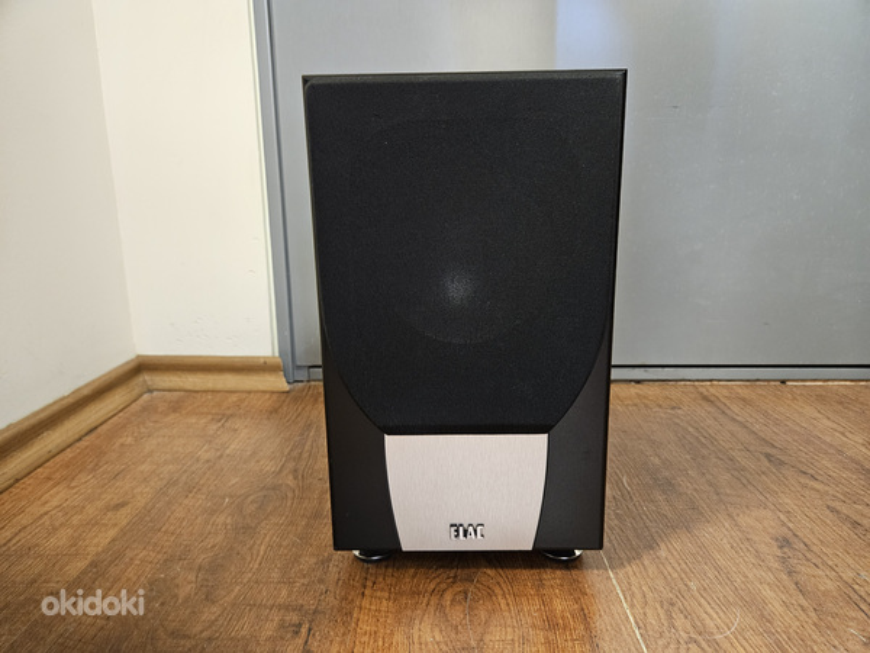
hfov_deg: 73.9
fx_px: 578
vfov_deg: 58.9
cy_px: 326
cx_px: 435
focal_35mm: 23
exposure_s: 1/33.3
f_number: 1.8
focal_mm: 5.4
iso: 500
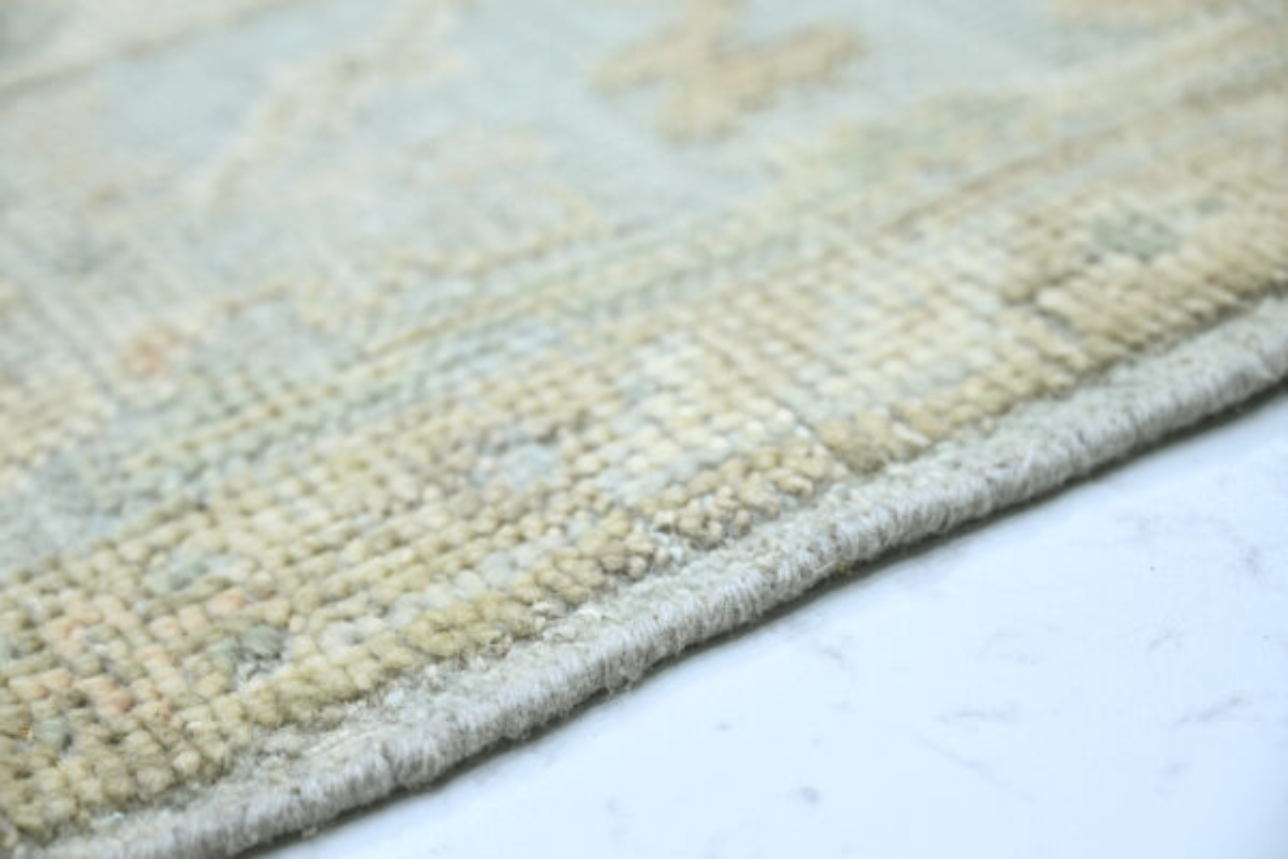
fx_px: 2218
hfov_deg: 32.4
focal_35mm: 62
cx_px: 644
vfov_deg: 21.9
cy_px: 430
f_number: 4
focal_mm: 62
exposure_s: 1/30
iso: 125
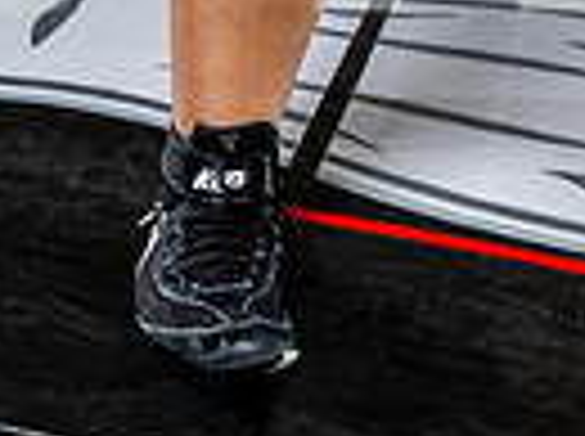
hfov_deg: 11.8
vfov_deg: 8.4
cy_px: -440
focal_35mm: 167
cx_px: 477
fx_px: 2817
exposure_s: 1/250
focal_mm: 50
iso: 320
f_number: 6.3
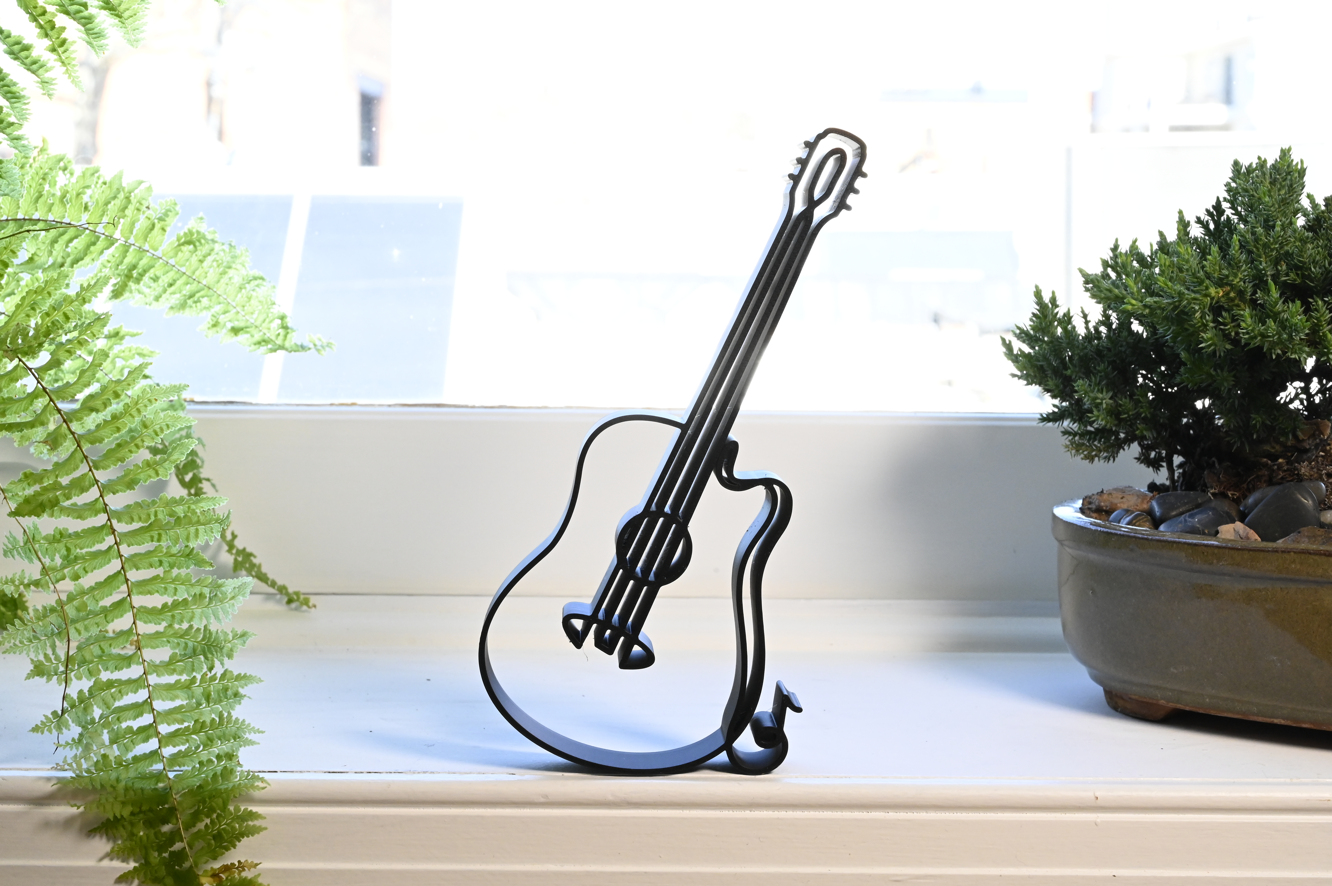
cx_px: 666
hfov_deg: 28.9
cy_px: 443
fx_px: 2588
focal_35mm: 70
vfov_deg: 19.4
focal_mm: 70
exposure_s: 1/125
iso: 4000
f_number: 18
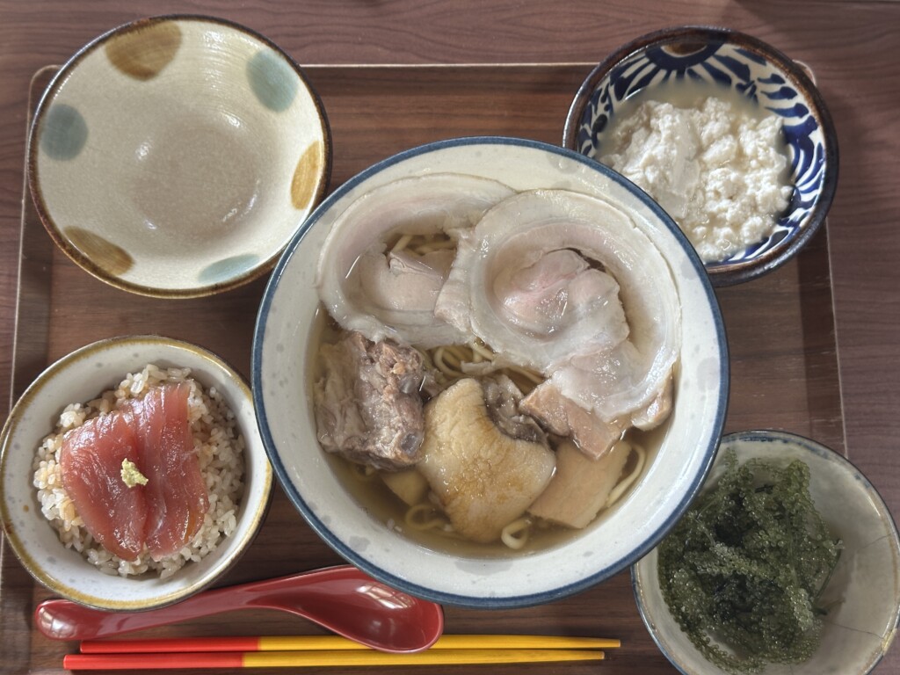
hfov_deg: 39.7
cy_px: 338
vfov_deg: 30.3
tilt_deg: -76.5
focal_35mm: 48
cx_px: 450
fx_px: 1248
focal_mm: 6.86
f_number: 1.78
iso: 100
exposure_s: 1/60
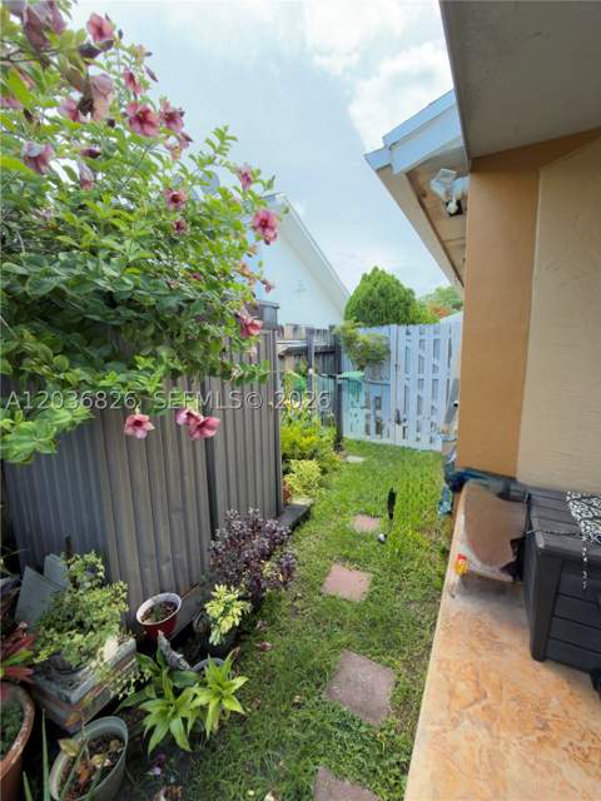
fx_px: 347
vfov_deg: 98.2
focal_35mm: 15
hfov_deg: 81.7
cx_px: 300
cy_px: 400
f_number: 2.2
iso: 50
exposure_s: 1/109
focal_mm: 2.22
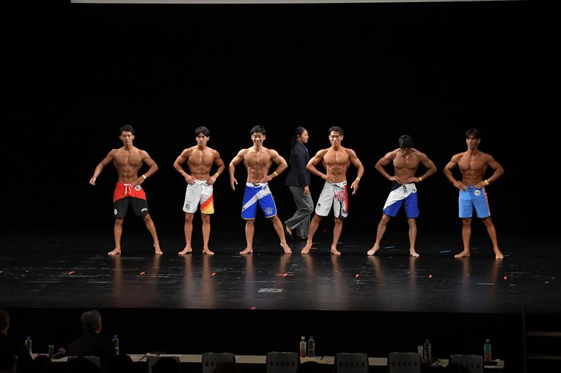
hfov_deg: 17.5
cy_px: 186
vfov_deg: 11.7
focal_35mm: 117
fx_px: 1822
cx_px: 280
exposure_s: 1/400
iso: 3200
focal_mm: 78
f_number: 5.6
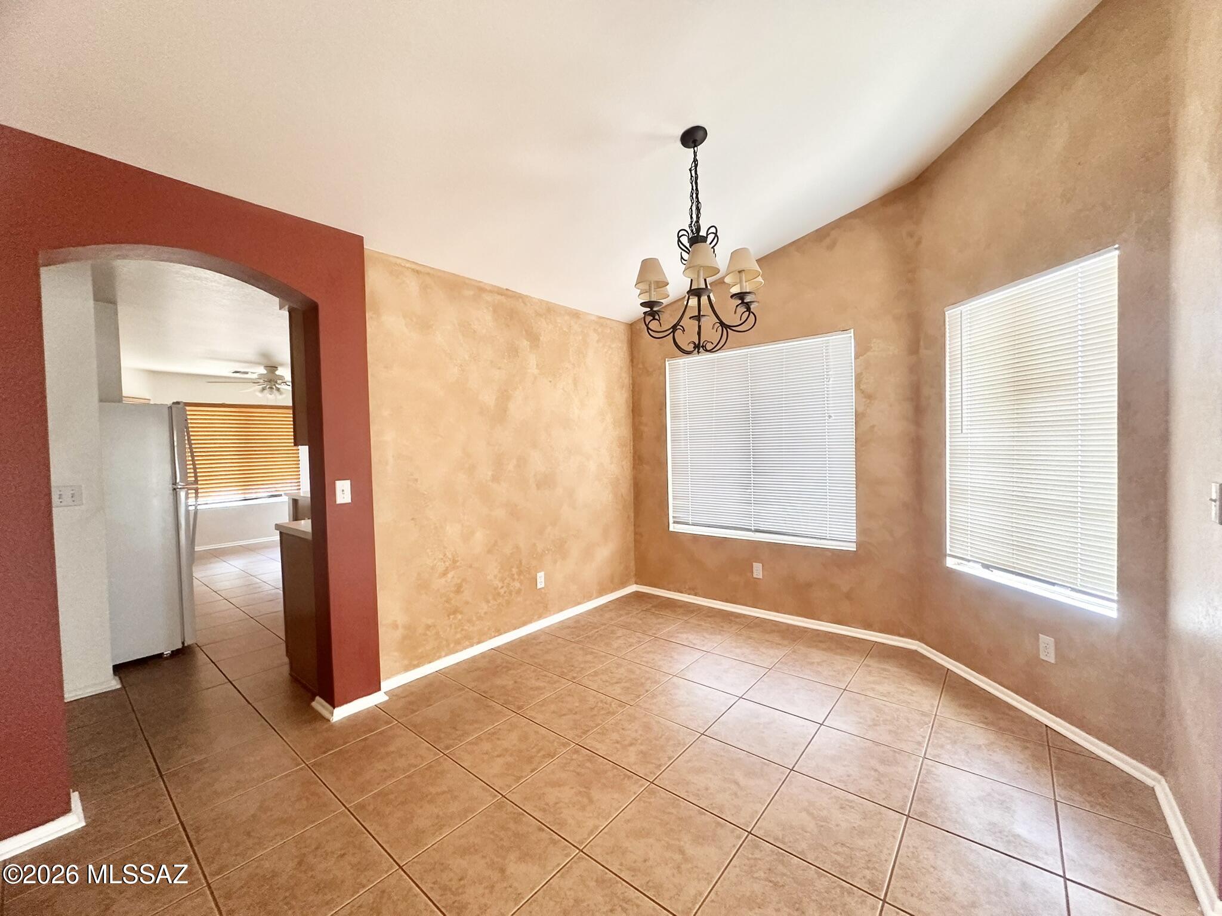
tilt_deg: -0.7
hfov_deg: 102.1
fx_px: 494
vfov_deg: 85.7
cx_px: 611
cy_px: 458
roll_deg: +1.7
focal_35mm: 14
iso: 320
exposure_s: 1/99
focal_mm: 2.22
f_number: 2.2
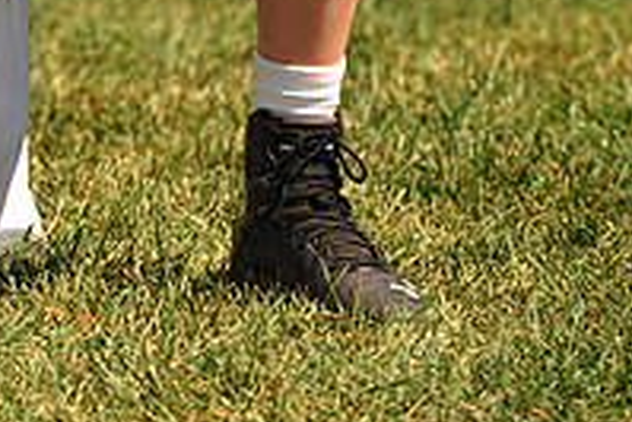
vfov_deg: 3.4
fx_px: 7168
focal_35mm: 408
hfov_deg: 5.0
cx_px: 57
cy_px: -397
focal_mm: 140
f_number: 5
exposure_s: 1/640
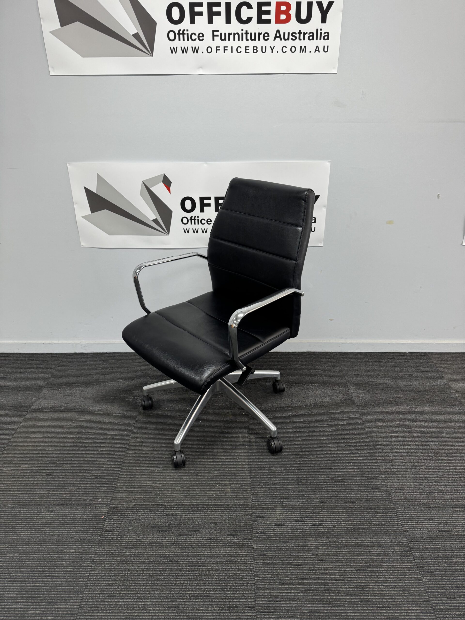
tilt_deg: -27.2
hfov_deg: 56.8
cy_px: 310
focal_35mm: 24
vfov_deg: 71.6
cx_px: 232
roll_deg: +0.3
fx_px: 430
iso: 125
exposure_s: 1/50
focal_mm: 6.76
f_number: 1.78
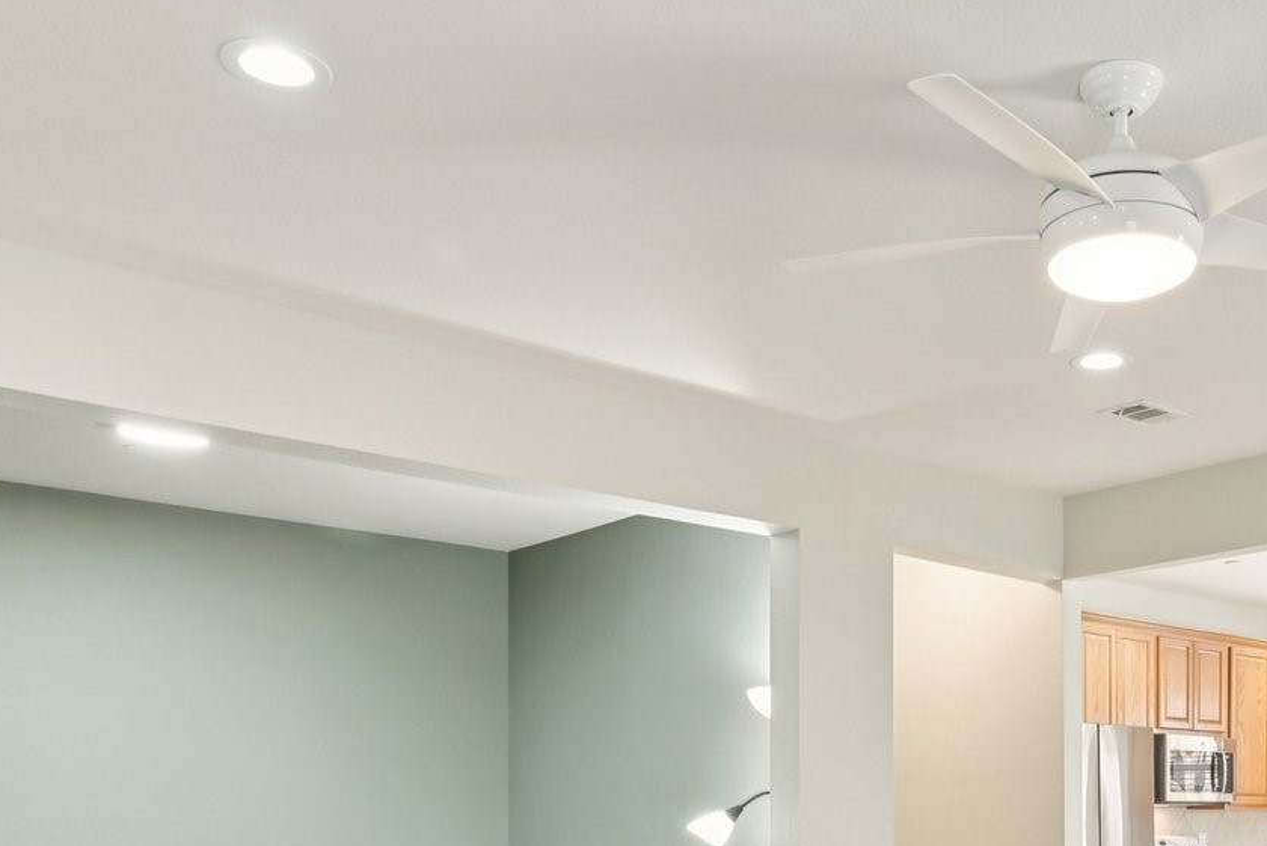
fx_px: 1373
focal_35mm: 39
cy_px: 798
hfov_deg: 47.9
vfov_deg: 32.2
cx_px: 931
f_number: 8
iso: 400
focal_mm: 16
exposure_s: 1/5
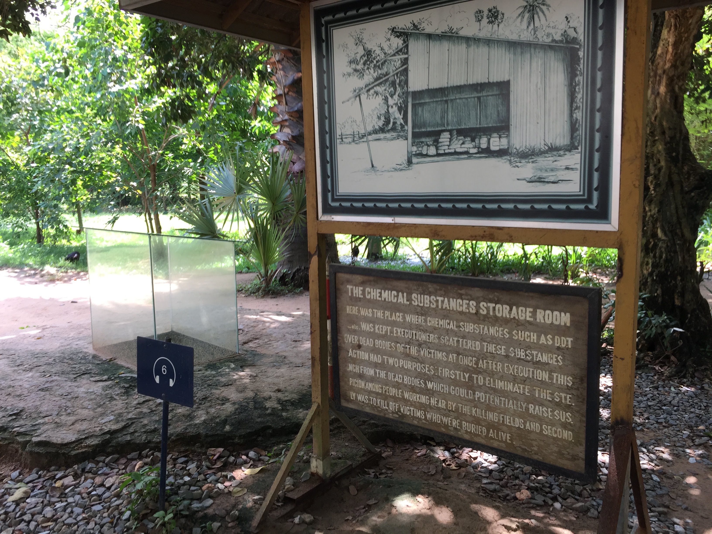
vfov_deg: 48.2
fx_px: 596
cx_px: 356
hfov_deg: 61.7
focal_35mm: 29
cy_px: 267
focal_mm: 4.15
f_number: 2.2
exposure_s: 1/117
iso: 32
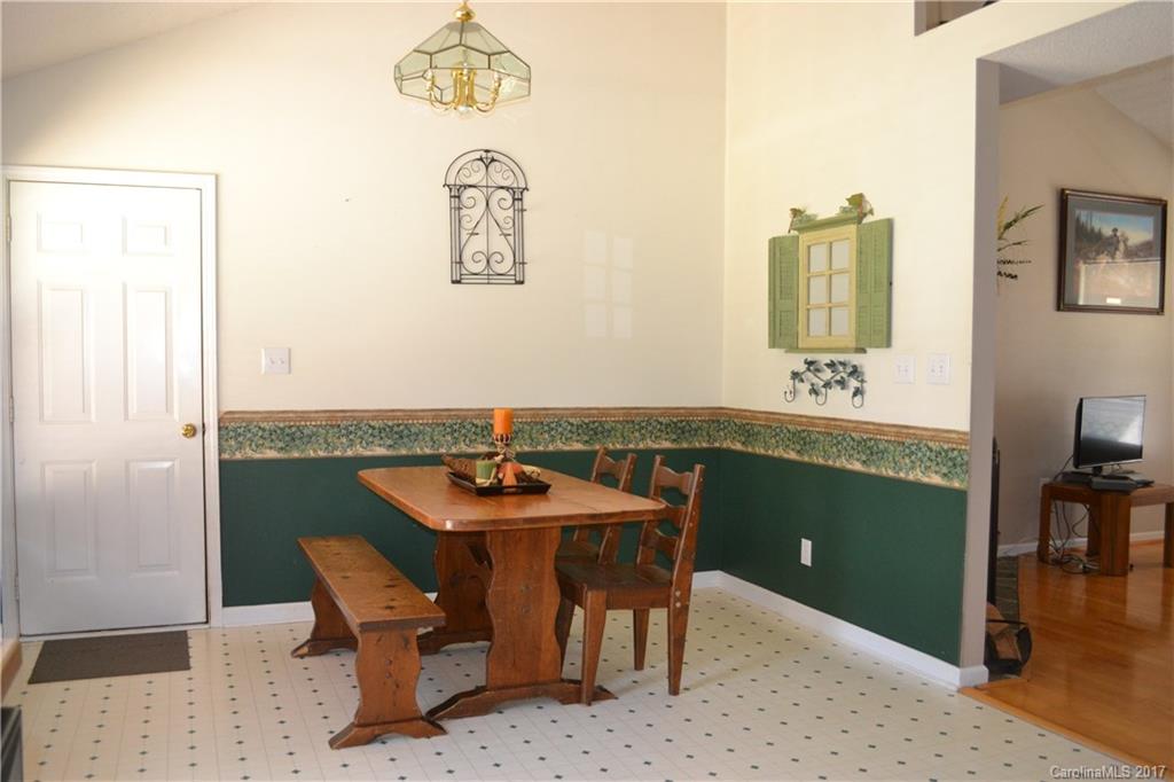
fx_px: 978
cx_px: 587
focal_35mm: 30
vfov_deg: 43.6
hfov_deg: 61.9
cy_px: 391
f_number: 3.8
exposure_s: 1/60
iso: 1000
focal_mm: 20
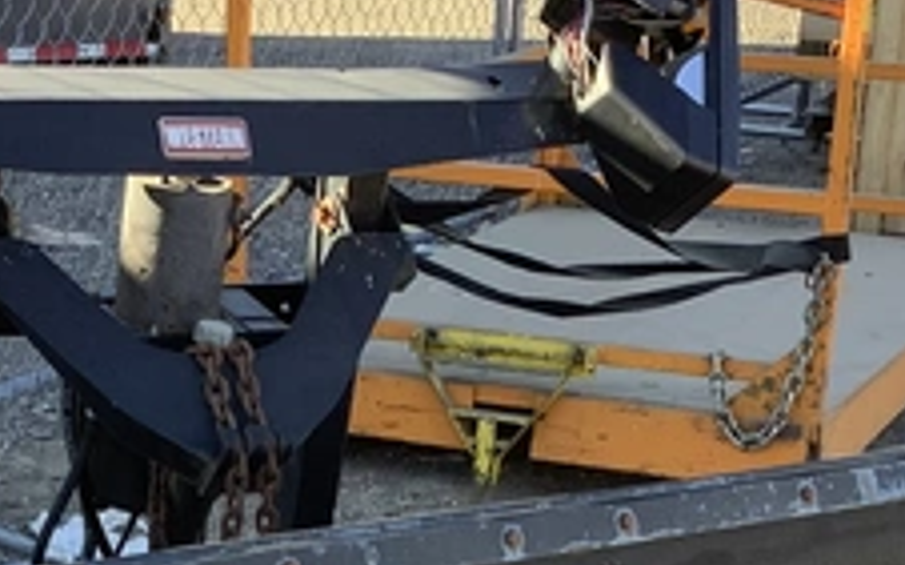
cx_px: 176
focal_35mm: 109
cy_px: 799
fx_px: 2687
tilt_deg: -22.5
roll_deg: -1.1
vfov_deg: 11.6
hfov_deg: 18.9
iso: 25
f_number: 2.4
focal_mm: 3.3
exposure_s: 1/120
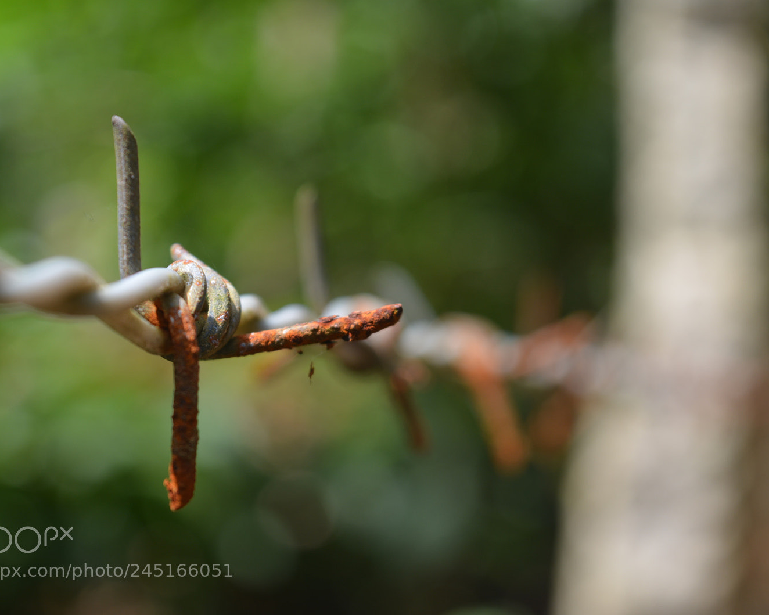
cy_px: 307
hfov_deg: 20.5
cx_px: 394
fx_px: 2129
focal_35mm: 94
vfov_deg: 16.4
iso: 100
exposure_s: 1/100
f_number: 6.3
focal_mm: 55
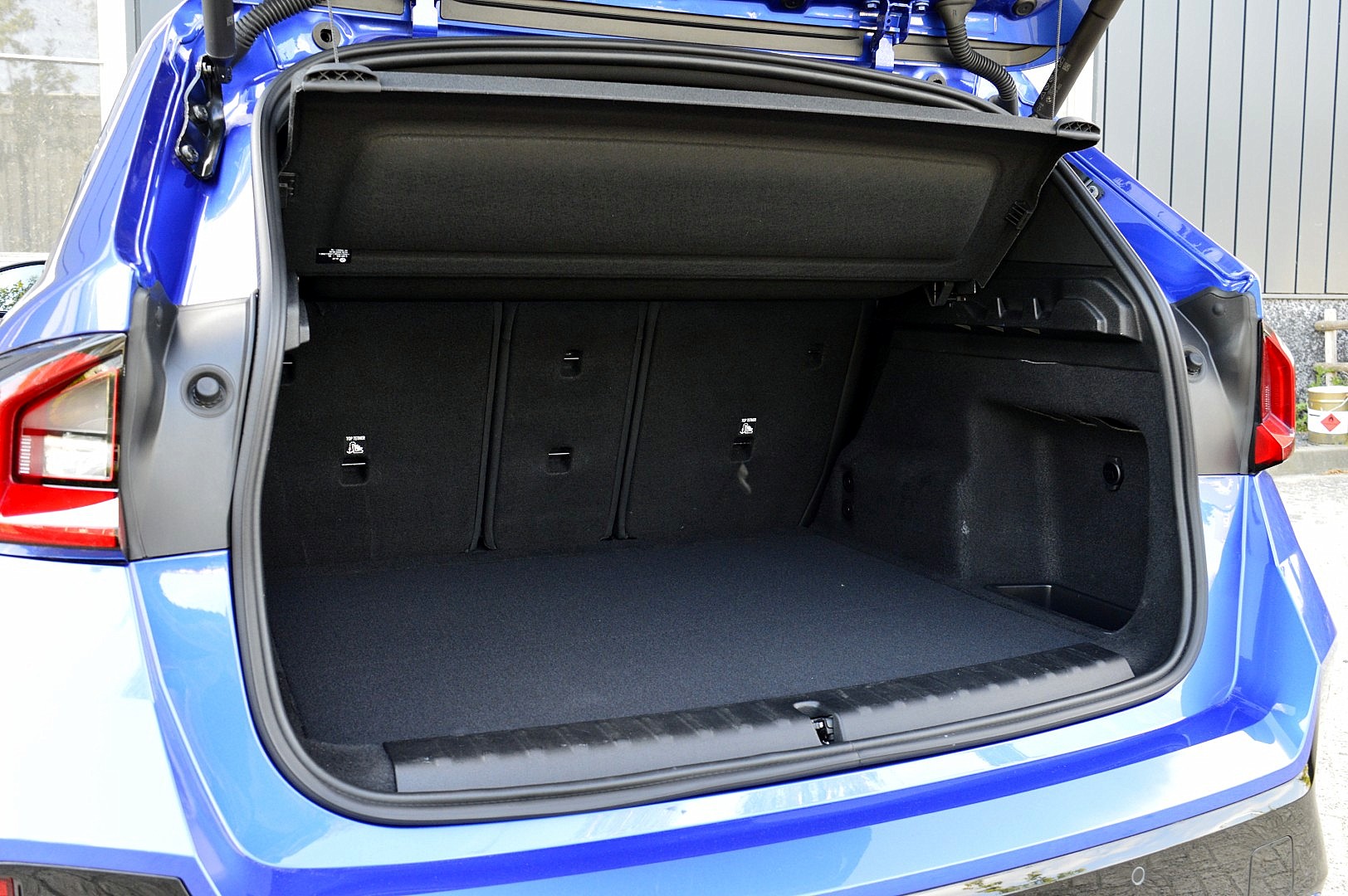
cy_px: 448
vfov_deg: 39.9
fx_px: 1235
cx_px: 674
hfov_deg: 57.3
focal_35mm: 33
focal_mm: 22
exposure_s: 1/60
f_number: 7.1
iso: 800
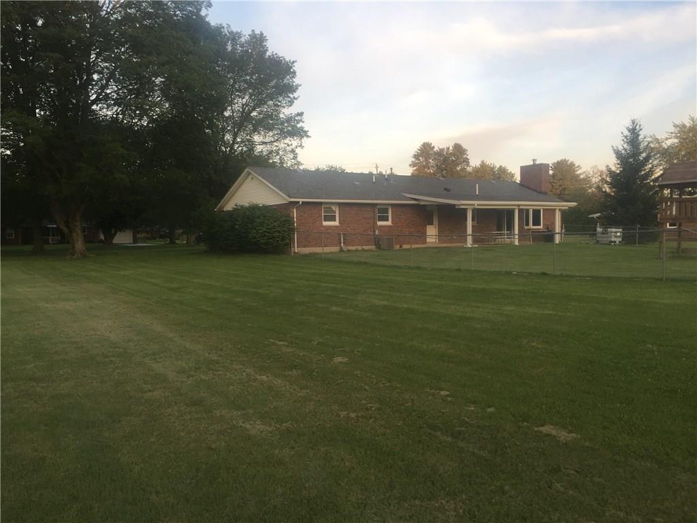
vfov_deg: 48.2
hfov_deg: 61.7
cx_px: 348
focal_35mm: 29
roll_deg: +0.3
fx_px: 584
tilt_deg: -0.9
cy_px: 262
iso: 40
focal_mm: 4.15
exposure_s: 1/120
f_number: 2.2
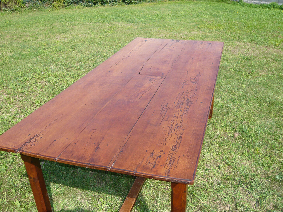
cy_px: 108
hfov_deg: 52.6
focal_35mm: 35
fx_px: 286
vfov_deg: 40.7
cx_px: 139
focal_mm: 5.5
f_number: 3.1
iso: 100
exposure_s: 1/640
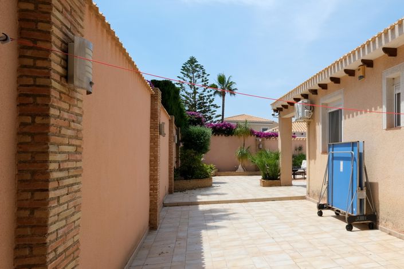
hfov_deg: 100.4
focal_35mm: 15
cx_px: 202
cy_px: 134
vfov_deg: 77.2
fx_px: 168
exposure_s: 1/320
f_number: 8
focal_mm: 10
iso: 160
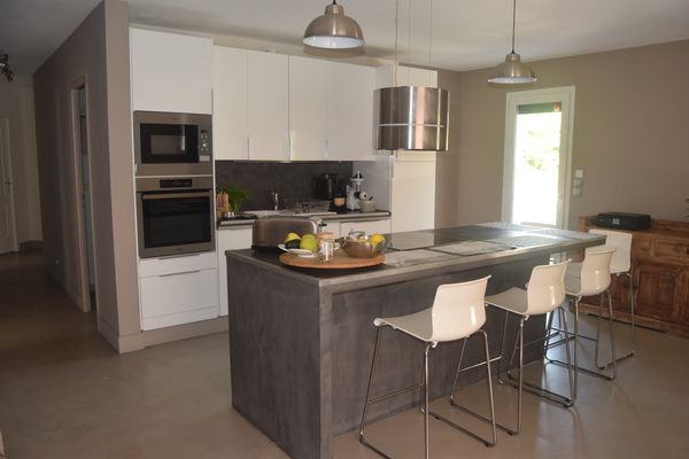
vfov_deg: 47.9
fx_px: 517
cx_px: 344
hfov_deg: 67.4
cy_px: 230
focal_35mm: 27
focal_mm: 18
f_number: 5
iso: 800
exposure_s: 1/100
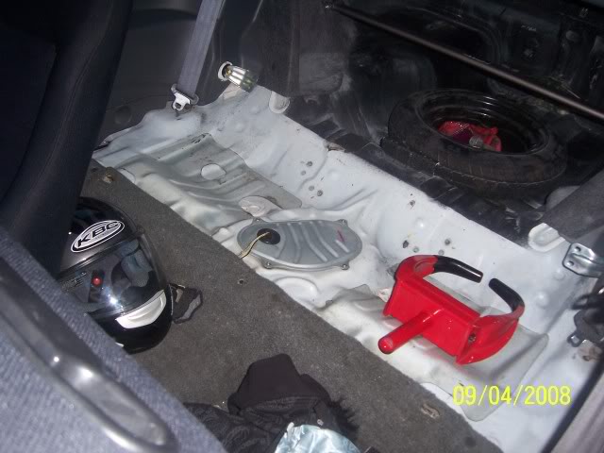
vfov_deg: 39.7
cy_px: 226
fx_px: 628
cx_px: 302
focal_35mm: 36
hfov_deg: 51.4
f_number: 3
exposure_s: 1/60
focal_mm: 6
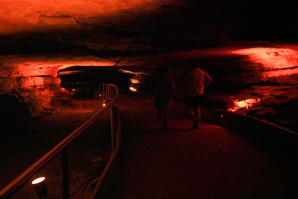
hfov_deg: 49.5
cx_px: 149
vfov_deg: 34.2
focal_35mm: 39
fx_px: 323
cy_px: 100
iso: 12800
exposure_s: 1/60
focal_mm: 39
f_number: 6.3
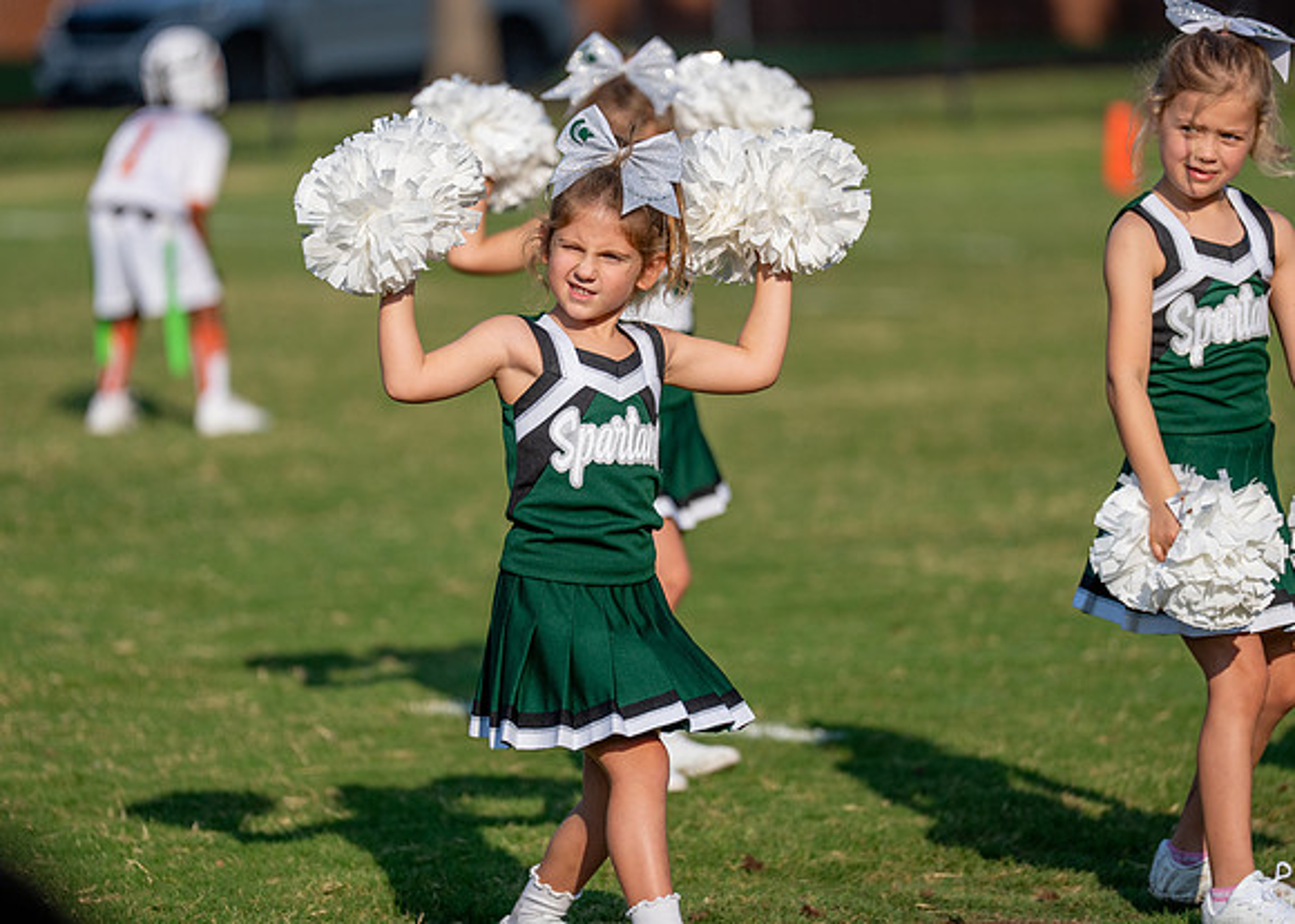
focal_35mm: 234
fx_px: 8600
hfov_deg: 8.6
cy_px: 420
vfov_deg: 6.2
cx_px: 660
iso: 200
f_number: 2.8
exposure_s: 1/5000
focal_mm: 200
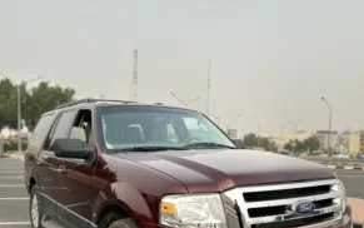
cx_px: 185
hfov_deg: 55.3
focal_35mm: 35
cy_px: 169
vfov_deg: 35.5
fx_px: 347
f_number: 1.78
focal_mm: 6.86
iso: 80
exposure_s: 1/2110
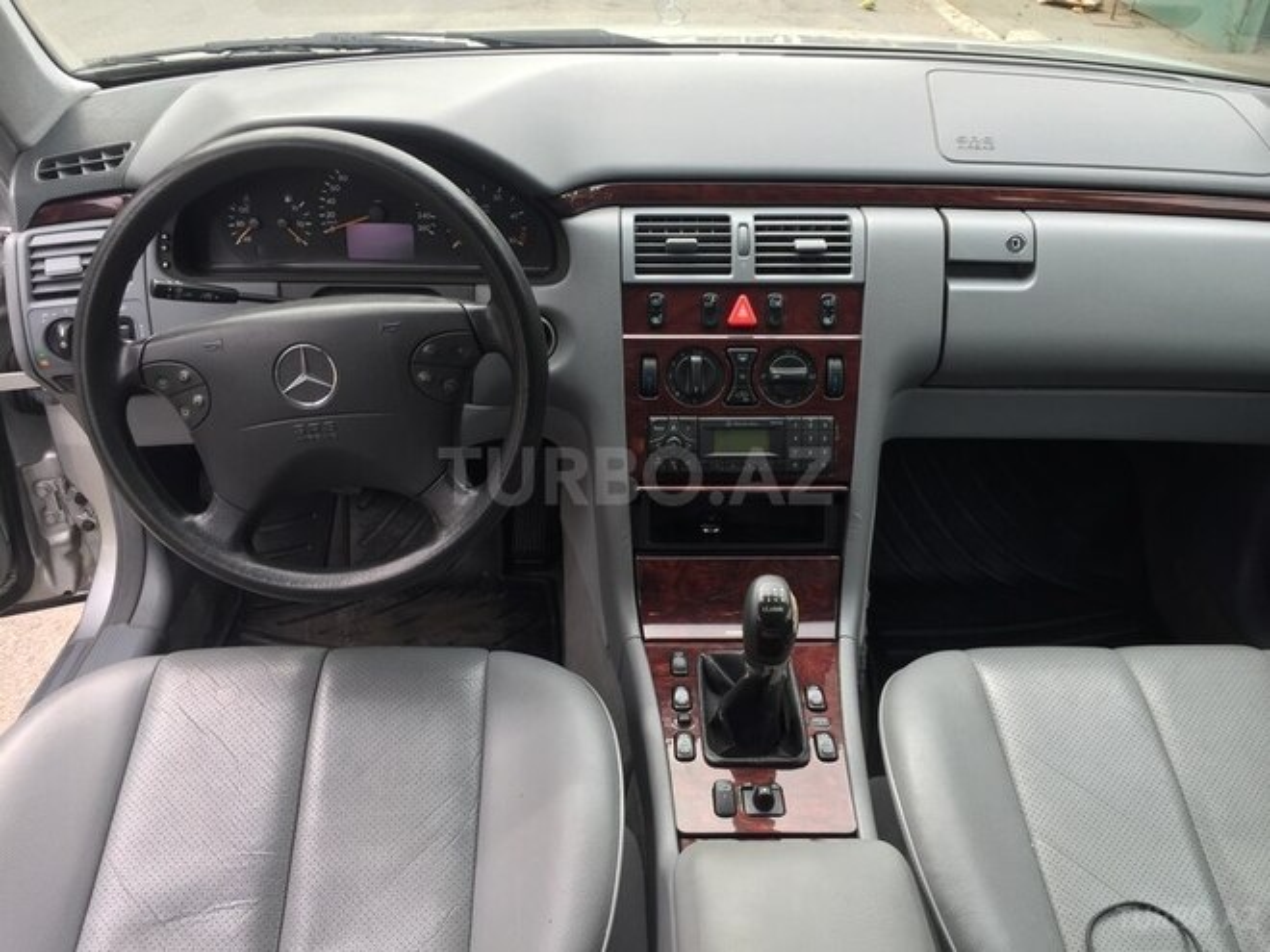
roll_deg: -1.6
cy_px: 476
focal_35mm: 29
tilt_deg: -33.1
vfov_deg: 48.2
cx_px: 635
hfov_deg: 61.7
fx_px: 1064
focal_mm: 4.15
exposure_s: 1/161
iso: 32
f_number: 2.2
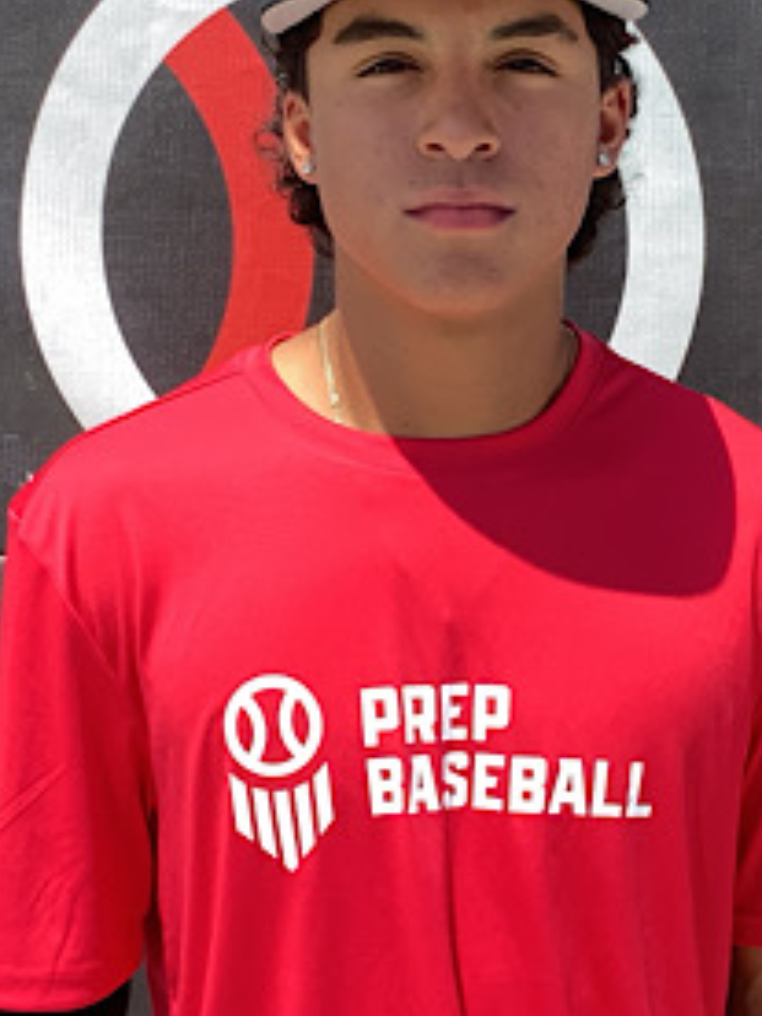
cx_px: 460
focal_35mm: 45
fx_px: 1321
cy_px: 490
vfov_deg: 42.1
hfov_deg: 32.1
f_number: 2.4
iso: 25
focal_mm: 3.3
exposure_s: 1/769
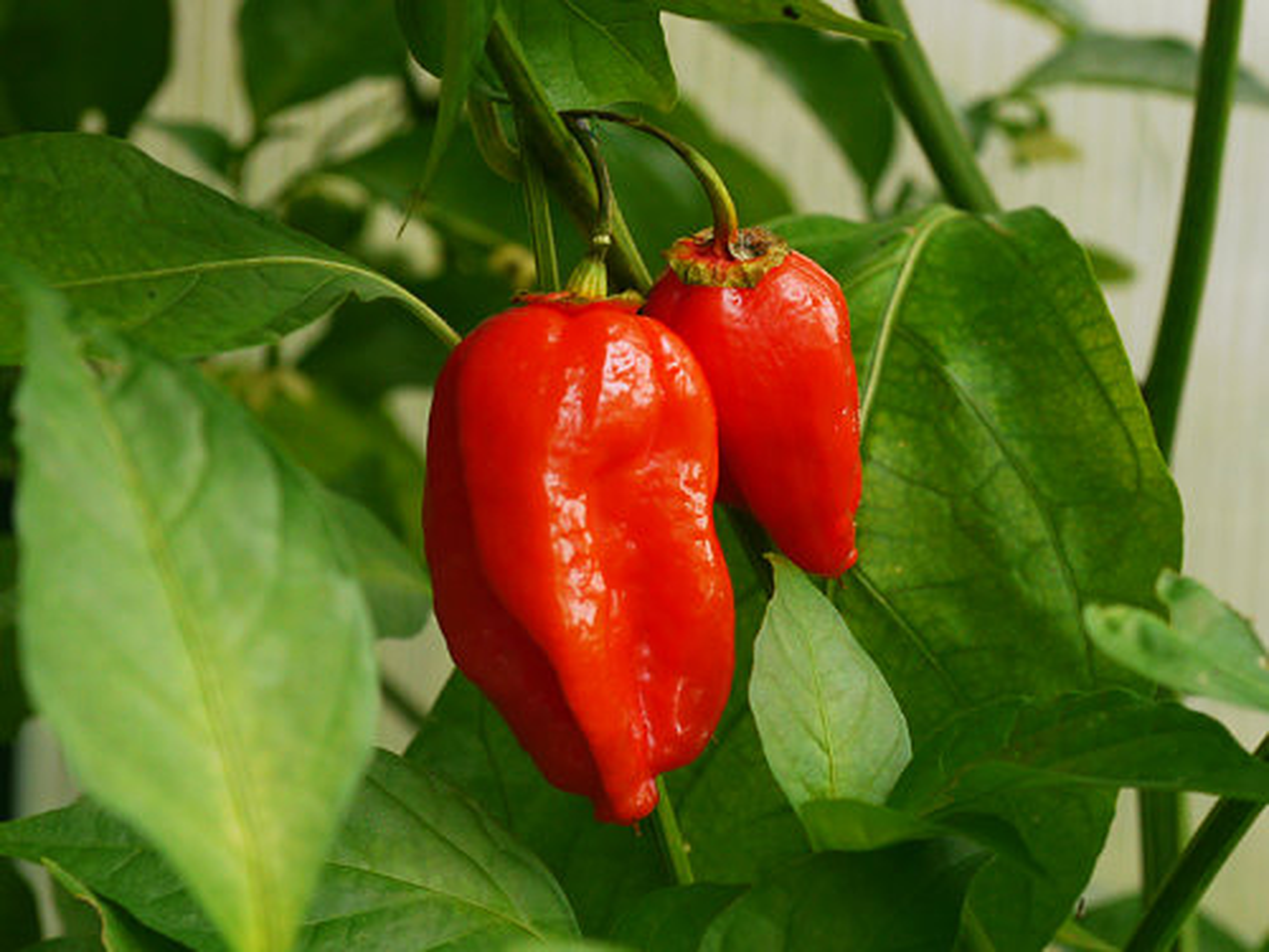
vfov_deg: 14.8
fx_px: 3666
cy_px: 476
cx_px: 634
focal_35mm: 100
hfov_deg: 19.6
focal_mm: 50
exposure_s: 1/60
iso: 400
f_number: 5.6
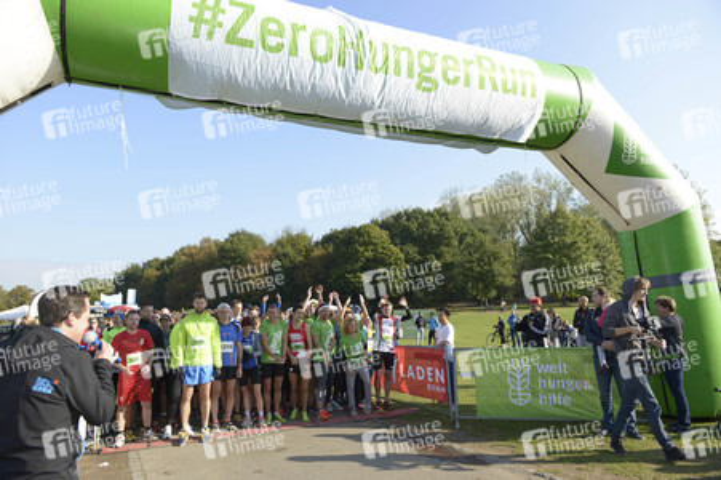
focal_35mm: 24
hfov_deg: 73.8
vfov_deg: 53.1
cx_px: 360
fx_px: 480
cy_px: 240
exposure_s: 1/320
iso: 100
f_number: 5
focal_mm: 24
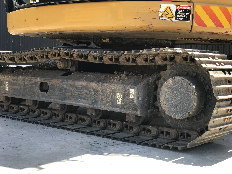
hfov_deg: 33.8
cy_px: 87
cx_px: 116
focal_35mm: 57
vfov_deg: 25.7
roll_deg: -1.6
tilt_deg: -4.2
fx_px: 382
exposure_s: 1/277
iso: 20
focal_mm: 6.6
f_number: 2.8
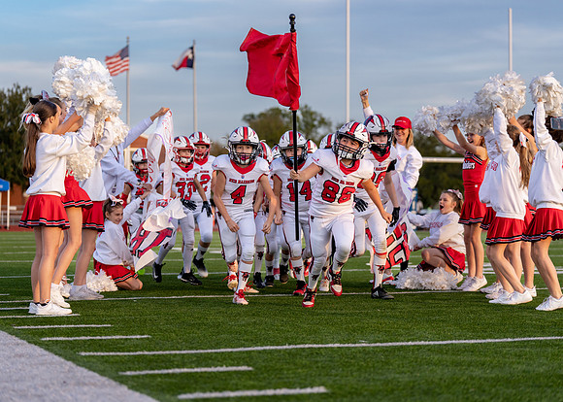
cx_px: 282
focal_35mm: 86
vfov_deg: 16.6
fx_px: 1374
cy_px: 201
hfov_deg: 23.2
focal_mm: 82
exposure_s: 1/1600
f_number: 2.8
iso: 200
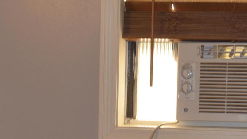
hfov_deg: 14.4
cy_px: 182
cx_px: 43
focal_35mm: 148
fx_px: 969
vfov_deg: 8.1
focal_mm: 32
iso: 360
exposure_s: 1/30
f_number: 4.8
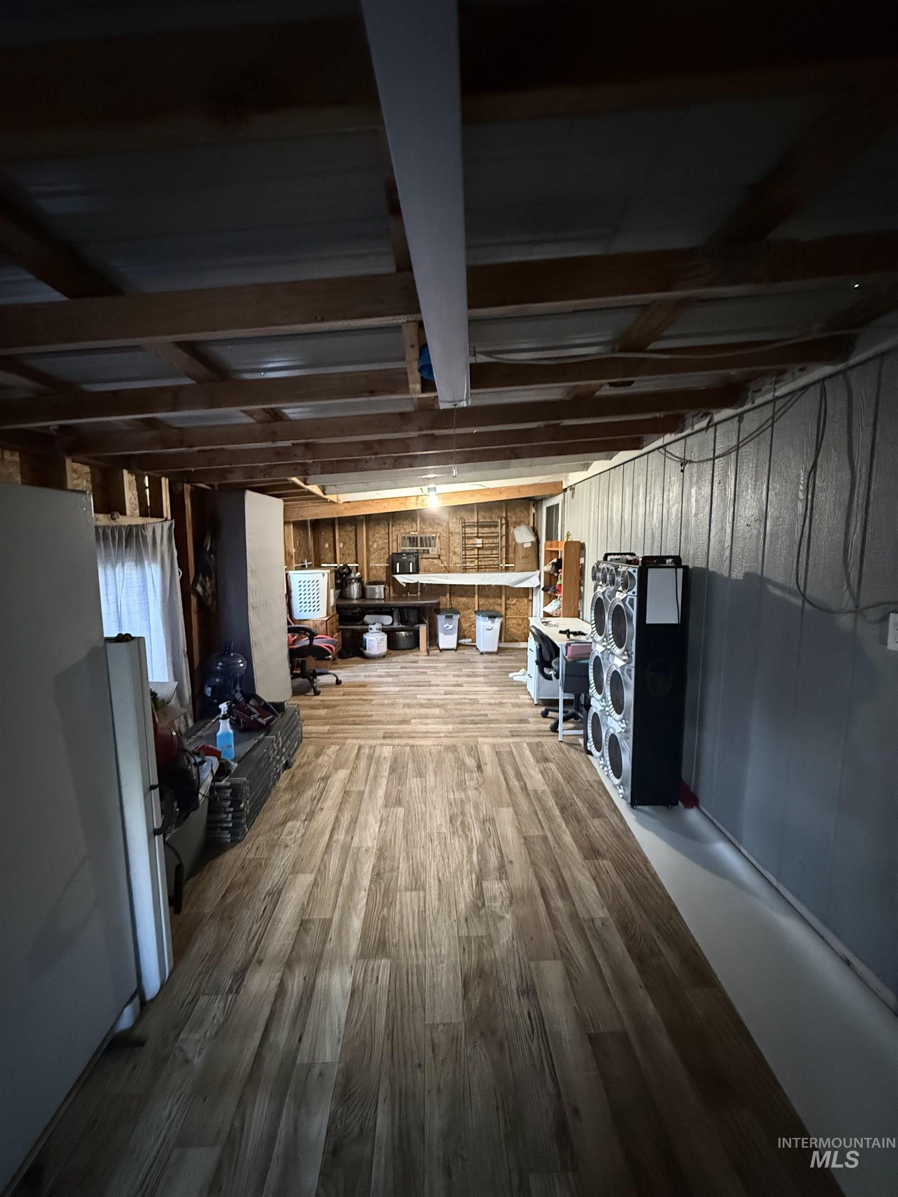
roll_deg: -0.9
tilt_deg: -4.2
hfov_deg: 85.7
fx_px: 484
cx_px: 449
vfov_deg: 102.1
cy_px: 598
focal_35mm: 14
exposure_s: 1/40
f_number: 2.2
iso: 1250
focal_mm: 2.22
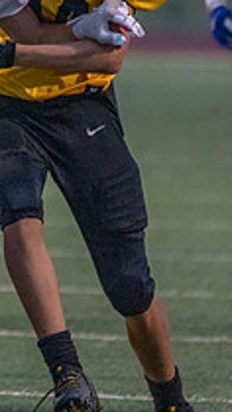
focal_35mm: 1155
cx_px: -100
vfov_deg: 1.9
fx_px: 12642
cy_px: 89
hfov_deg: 1.1
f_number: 5.6
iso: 8000
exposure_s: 1/1000
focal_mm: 400
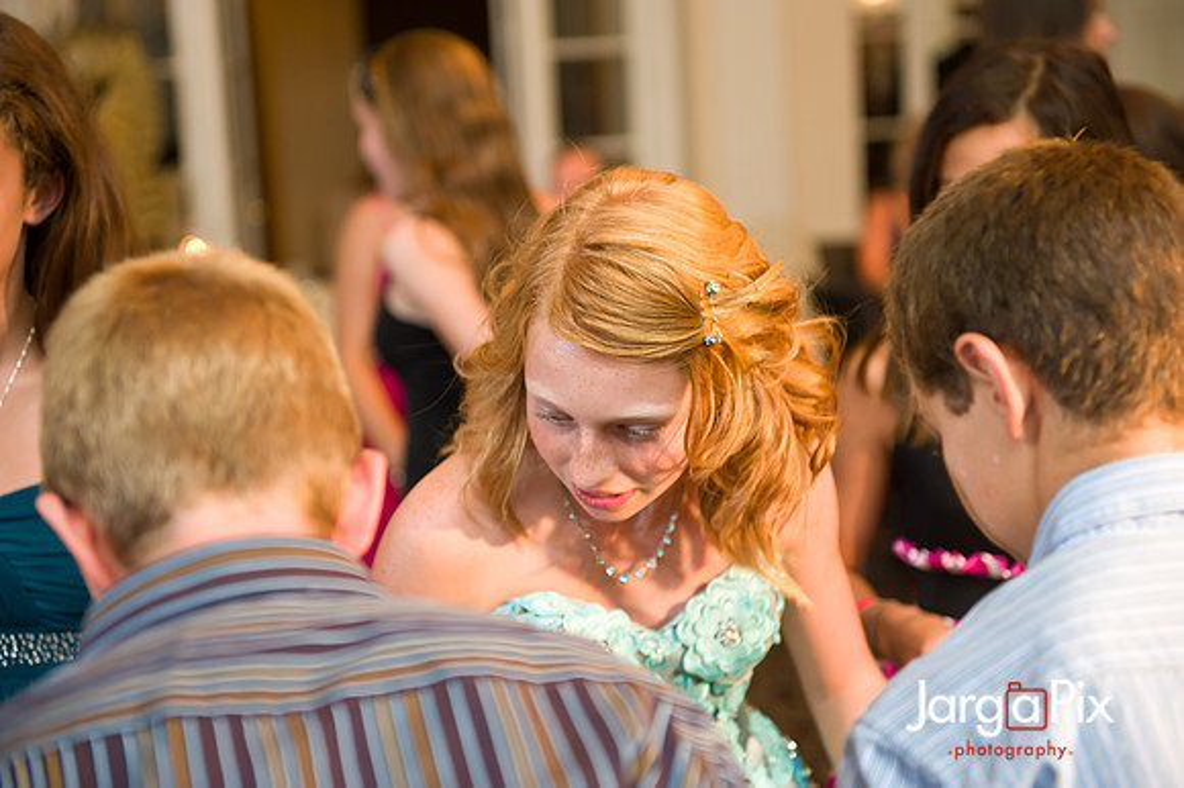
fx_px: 2301
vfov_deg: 19.4
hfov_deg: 28.9
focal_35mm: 70
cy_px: 394
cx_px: 592
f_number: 3.2
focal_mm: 70
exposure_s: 1/125
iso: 1600
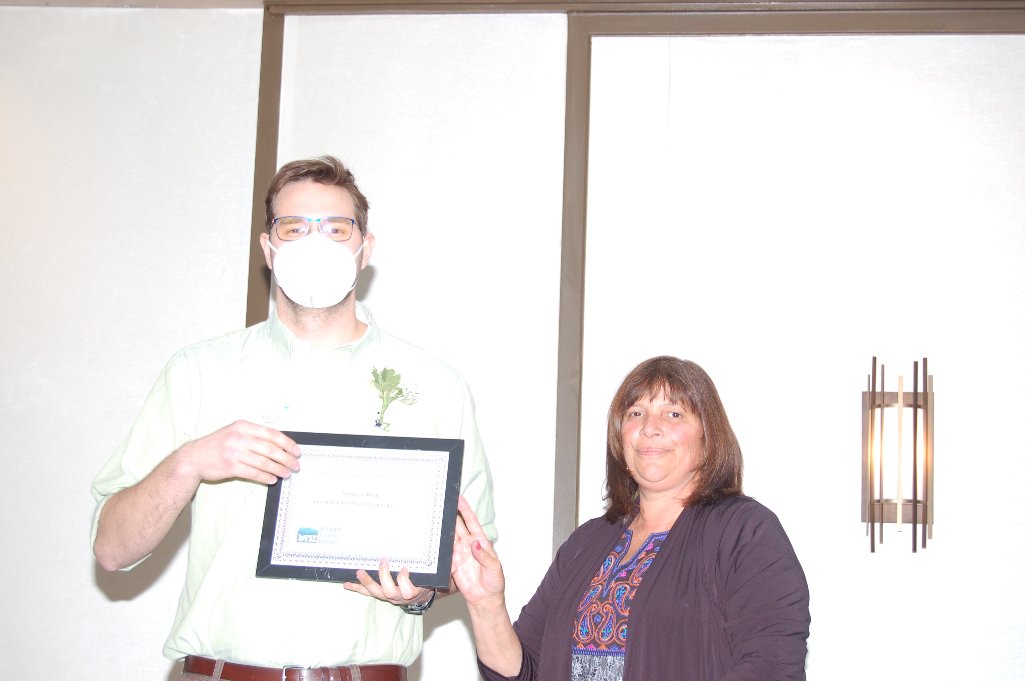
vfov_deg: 19.7
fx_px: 1963
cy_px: 340
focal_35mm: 69
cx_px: 512
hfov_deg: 29.3
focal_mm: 46
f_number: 5.3
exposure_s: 1/60
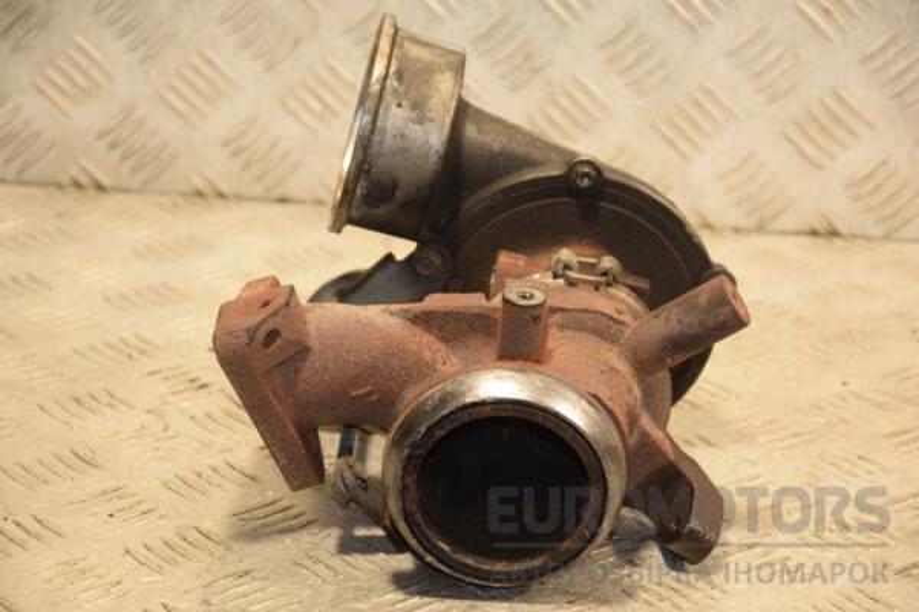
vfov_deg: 10.8
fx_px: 3255
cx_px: 460
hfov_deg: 16.1
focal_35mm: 128
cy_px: 306
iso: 800
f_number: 5.6
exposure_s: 1/100
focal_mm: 85
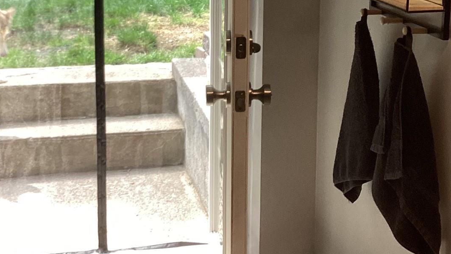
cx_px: 200
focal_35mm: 65
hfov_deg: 32.3
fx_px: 777
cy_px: 4
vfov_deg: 18.1
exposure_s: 1/60
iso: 64
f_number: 2.4
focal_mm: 3.3
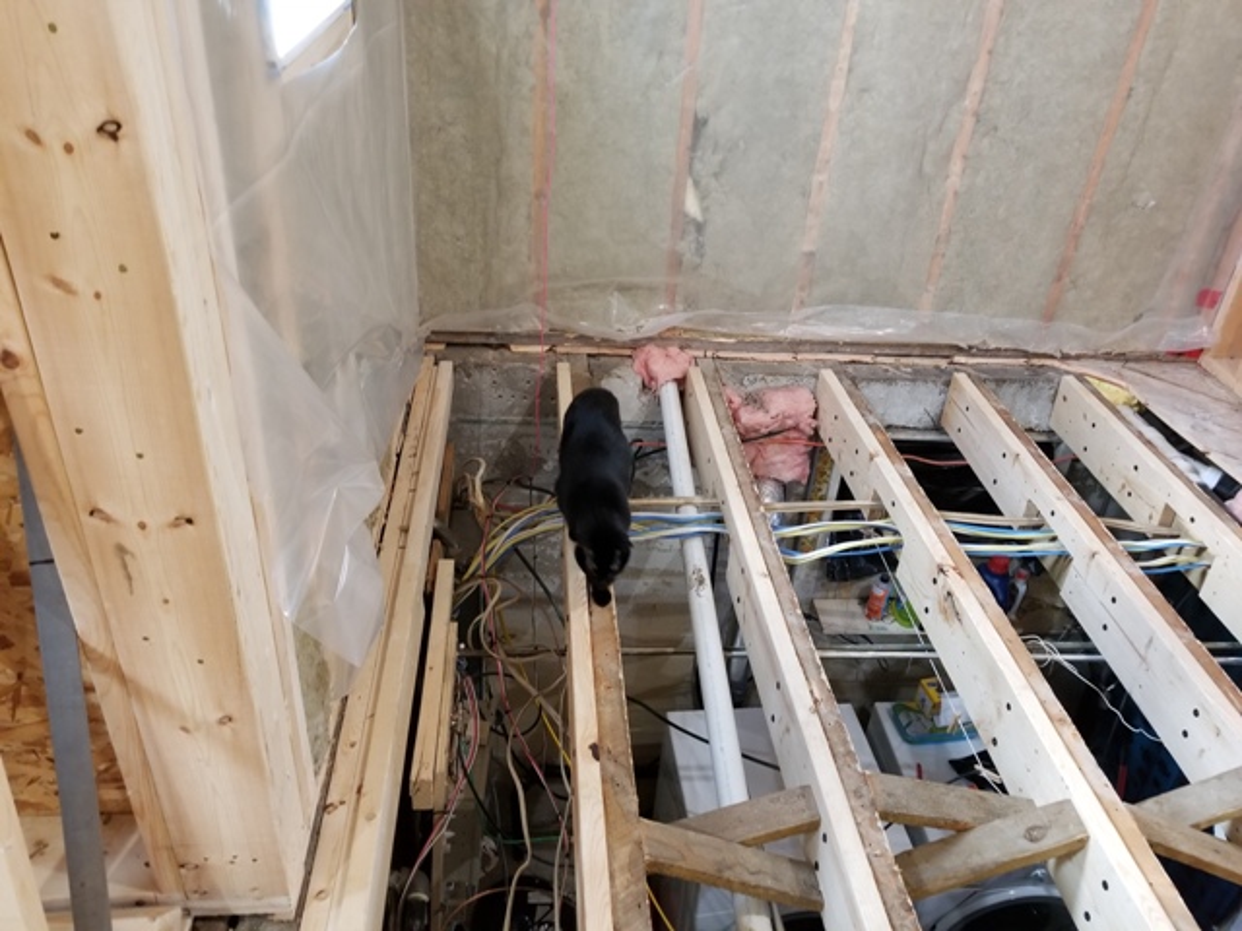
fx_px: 933
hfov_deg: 67.3
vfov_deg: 53.1
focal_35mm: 26
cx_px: 621
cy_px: 466
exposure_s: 1/17
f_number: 1.7
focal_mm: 4.25
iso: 250
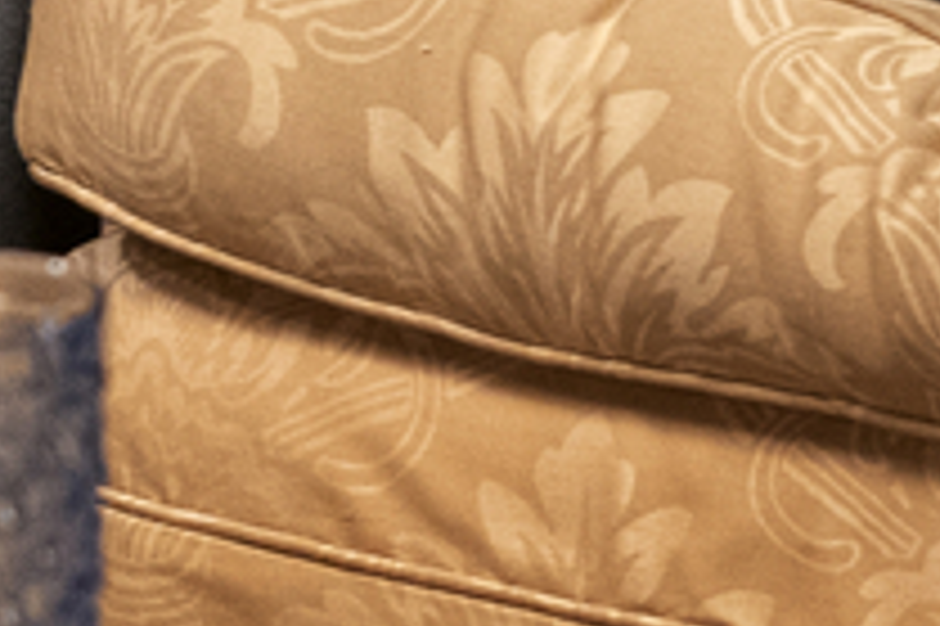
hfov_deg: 3.9
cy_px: -1347
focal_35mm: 531
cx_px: 576
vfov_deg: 2.5
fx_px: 13854
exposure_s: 1/125
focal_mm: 70
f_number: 4
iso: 3200
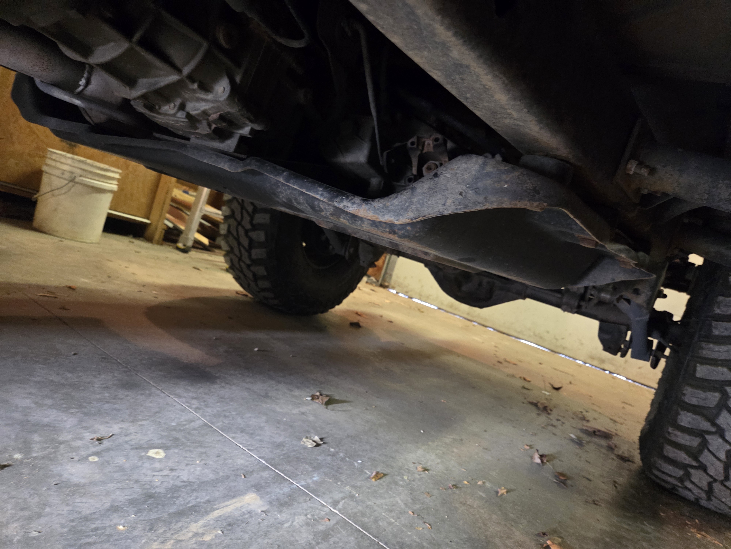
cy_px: 274
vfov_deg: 58.9
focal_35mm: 23
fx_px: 486
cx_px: 366
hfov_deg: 73.9
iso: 2000
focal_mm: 5.4
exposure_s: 1/60
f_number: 1.8
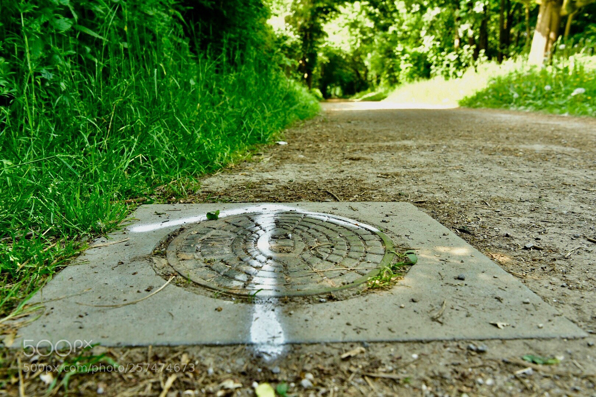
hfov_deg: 55.8
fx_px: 563
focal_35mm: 34
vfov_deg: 38.9
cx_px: 298
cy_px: 198
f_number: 10
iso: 800
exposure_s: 1/40
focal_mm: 34
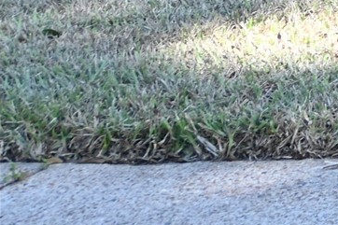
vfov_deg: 7.1
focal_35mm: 184
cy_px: -252
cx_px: 1013
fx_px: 1731
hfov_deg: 9.0
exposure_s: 1/200
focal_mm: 20.5
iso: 100
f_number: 3.8
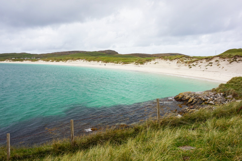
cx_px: 121
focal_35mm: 24
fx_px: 161
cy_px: 80
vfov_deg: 53.1
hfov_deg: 73.8
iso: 100
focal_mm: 16
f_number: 8
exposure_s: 1/80
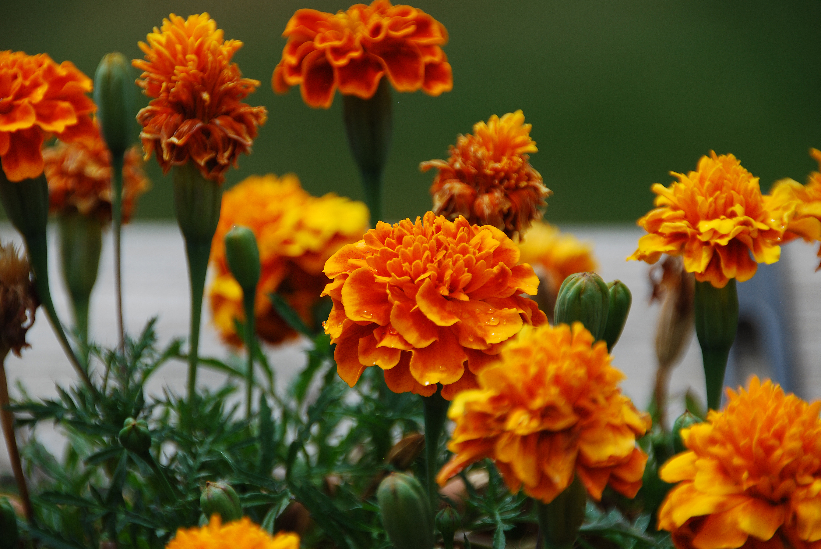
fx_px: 8562
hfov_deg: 5.5
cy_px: 274
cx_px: 410
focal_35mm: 375
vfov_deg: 3.7
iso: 100
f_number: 6.3
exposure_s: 1/320
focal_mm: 250
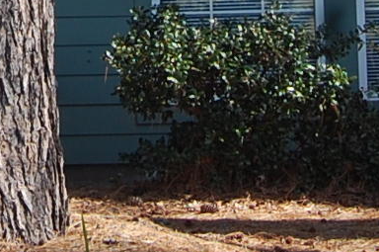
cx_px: -60
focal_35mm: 273
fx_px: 2870
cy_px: -425
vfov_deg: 4.8
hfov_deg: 7.5
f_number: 7.1
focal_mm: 31
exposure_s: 1/200
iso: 200
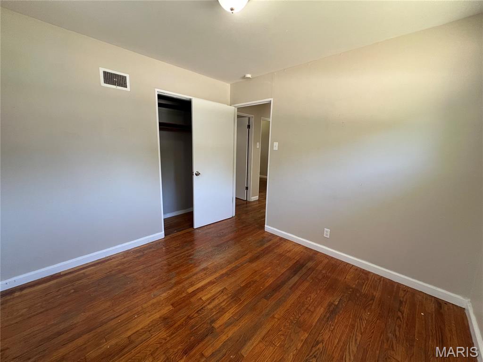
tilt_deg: -11.1
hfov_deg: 106.2
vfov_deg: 89.9
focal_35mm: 13
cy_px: 181
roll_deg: -1.8
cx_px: 242
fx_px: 181
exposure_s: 1/99
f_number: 1.8
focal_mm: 1.57
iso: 200
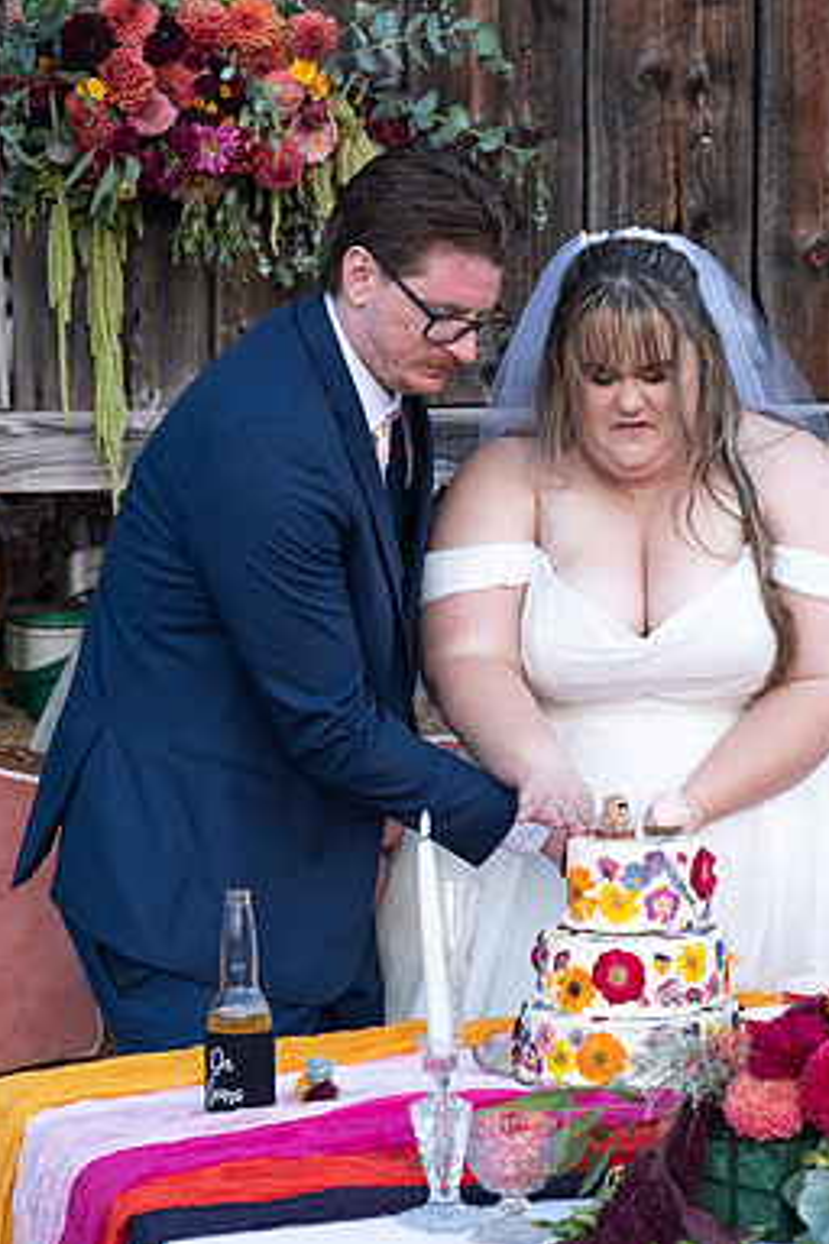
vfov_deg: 24.5
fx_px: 2867
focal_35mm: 83
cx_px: 641
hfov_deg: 16.4
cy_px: 624
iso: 1250
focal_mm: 55
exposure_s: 1/320
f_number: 4
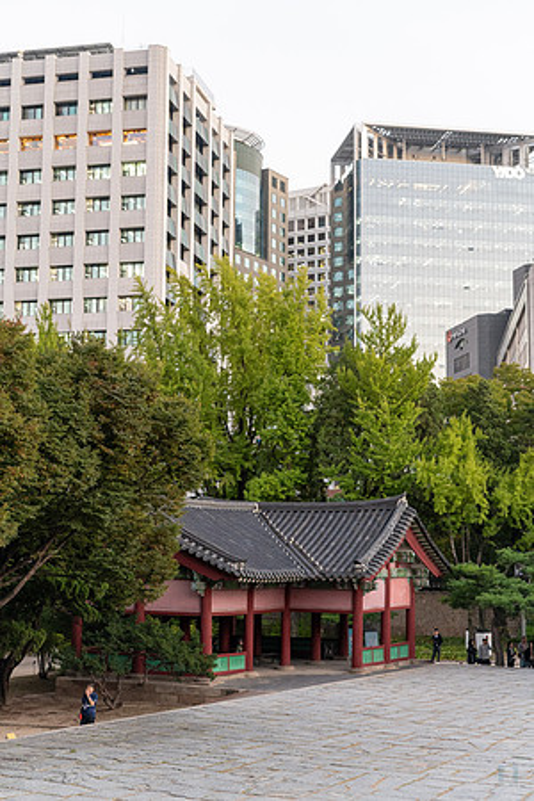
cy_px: 400
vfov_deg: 34.5
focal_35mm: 58
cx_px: 267
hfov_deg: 23.4
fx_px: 1290
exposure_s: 1/125
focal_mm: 58
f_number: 3.5
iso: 2500
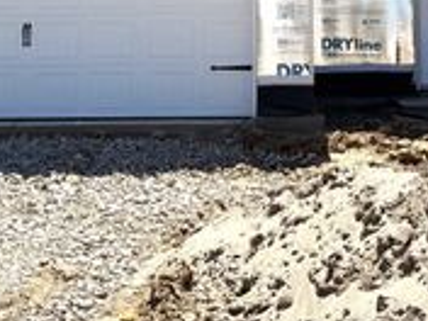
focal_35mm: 68
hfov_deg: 28.5
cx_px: 258
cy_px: -69
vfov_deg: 20.2
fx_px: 841
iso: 80
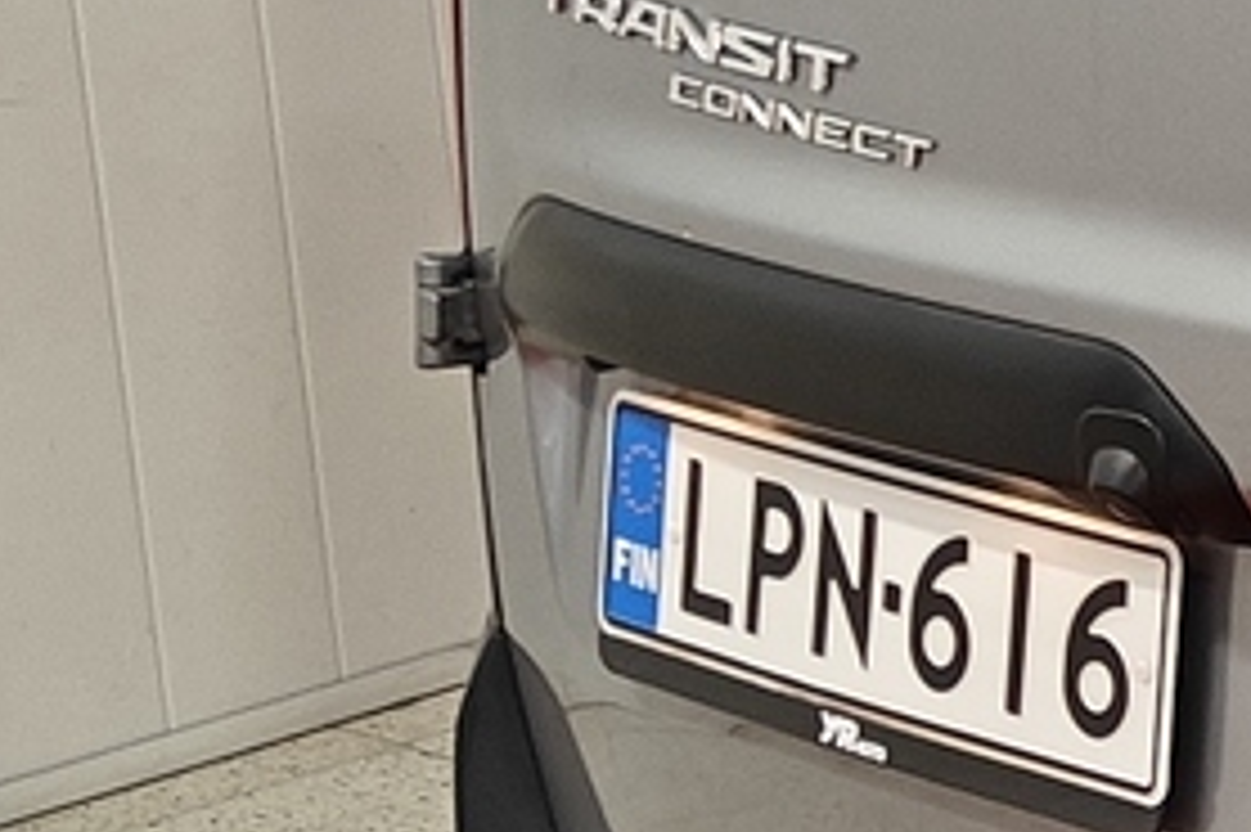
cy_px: 216
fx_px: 6182
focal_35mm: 178
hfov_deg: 10.3
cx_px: 2794
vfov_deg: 7.7
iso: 80
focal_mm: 5.59
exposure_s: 1/53
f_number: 1.8
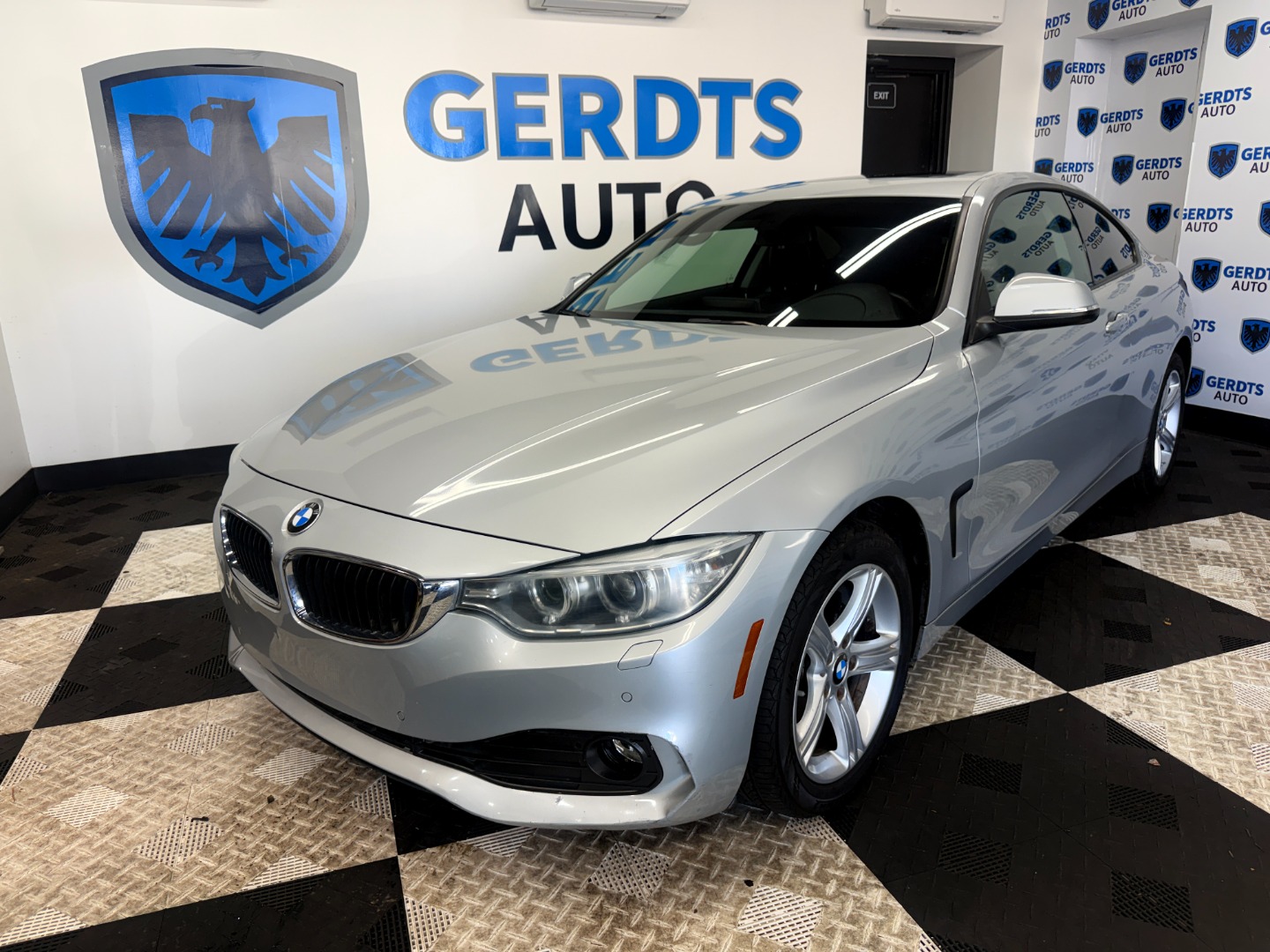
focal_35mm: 24
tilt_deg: -15.5
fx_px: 881
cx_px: 635
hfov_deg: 71.6
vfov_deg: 56.8
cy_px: 476
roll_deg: +1.3
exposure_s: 1/157
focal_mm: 6.76
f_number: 1.78
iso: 64
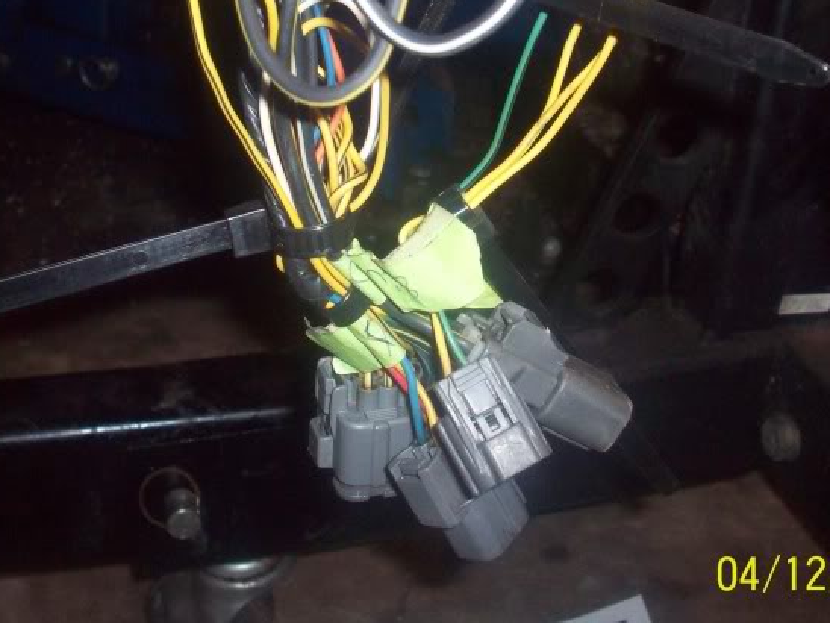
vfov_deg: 26.9
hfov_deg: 35.5
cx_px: 418
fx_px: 1295
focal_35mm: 54
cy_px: 206
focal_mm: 6.2
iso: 160
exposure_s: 1/64
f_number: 2.8
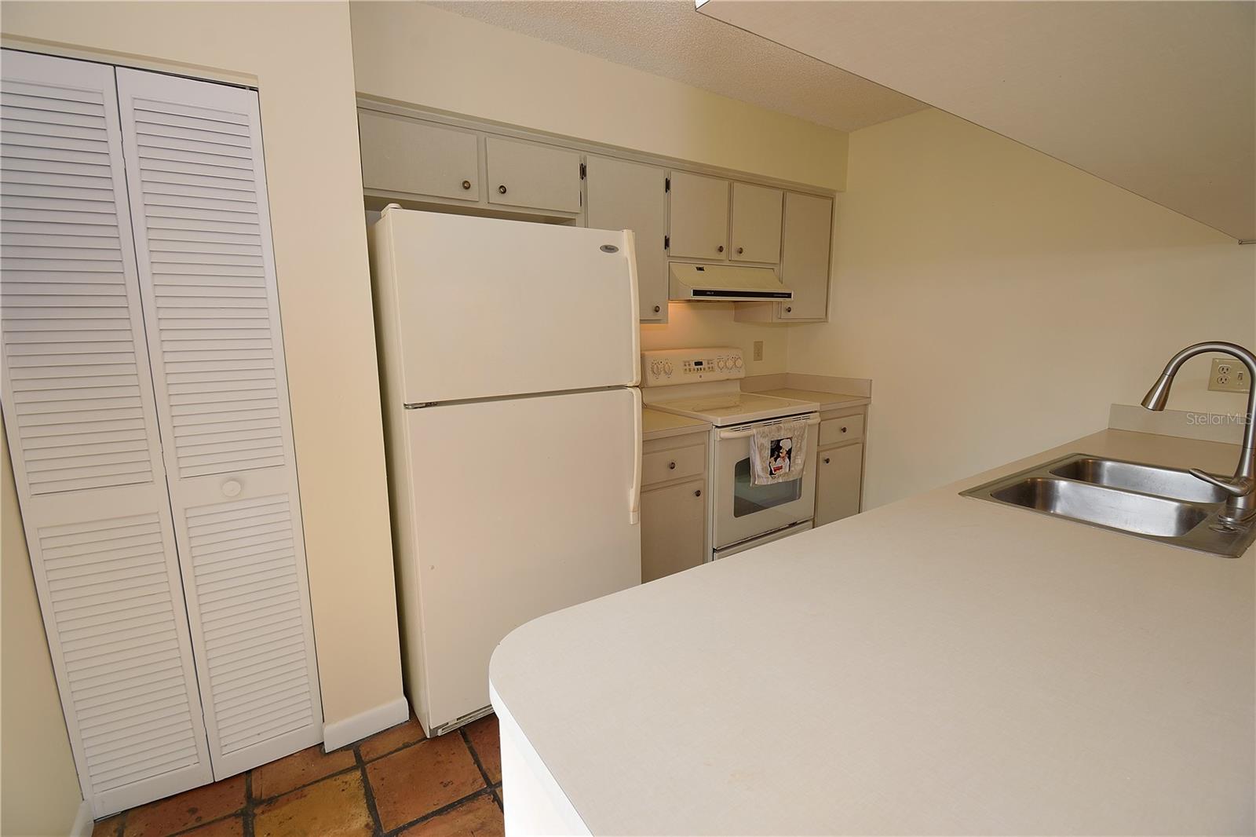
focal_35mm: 15
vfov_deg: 77.3
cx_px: 628
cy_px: 418
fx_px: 523
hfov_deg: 100.4
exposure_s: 1/8
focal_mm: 10
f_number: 9
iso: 100
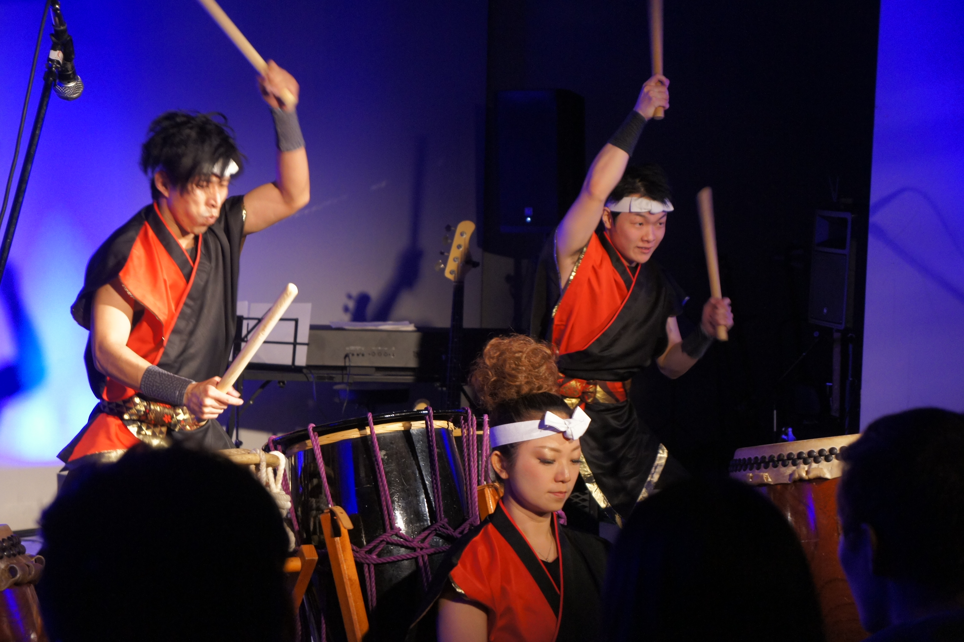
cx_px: 482
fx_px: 2208
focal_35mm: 82
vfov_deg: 16.5
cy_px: 321
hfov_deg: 24.6
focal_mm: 55
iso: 1600
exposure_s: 1/80
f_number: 5.6
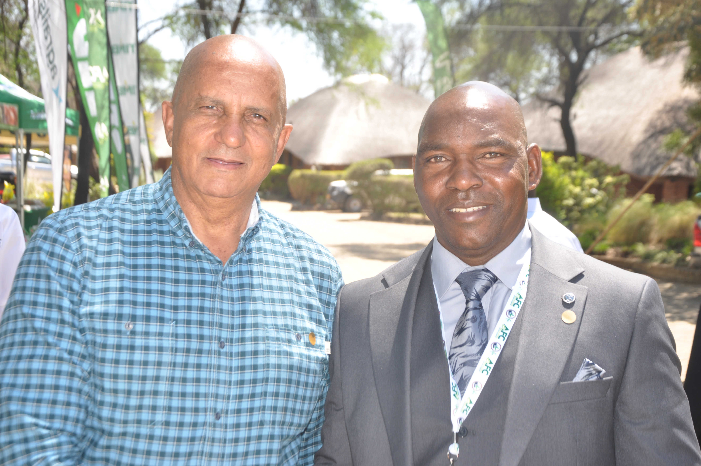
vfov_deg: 21.5
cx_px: 350
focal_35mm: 63
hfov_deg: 31.9
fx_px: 1225
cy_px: 233
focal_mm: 42
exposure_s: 1/200
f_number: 7.1
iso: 200
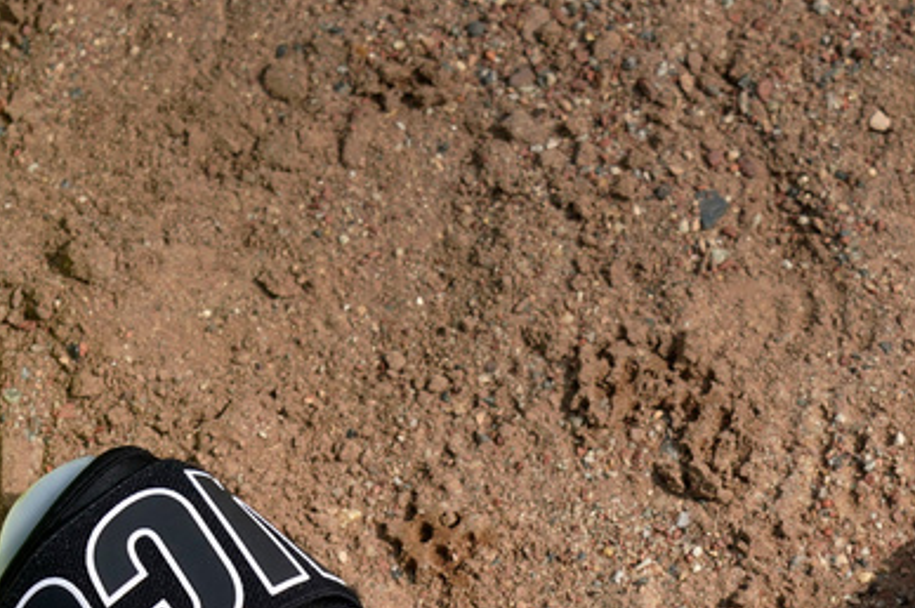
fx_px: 5765
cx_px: 533
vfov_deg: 6.0
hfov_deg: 9.1
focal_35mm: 227
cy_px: 650
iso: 500
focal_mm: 86
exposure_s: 1/2500
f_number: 6.3
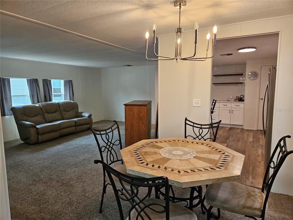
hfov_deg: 73.9
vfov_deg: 58.9
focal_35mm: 23
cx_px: 146
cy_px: 110
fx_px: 195
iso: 200
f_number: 1.8
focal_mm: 5.4
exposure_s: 1/120
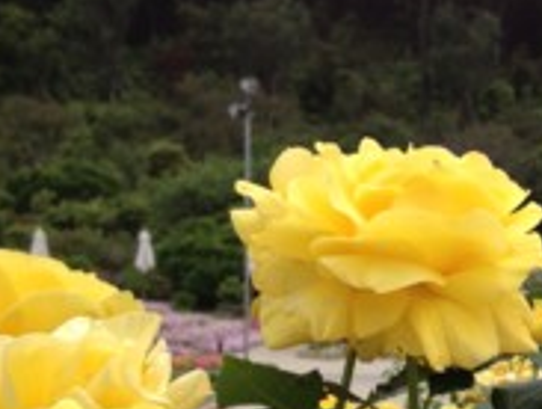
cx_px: 492
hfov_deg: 22.2
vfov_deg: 16.8
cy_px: 424
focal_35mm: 86
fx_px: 1349
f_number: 2.4
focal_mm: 4.28
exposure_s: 1/1534
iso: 50
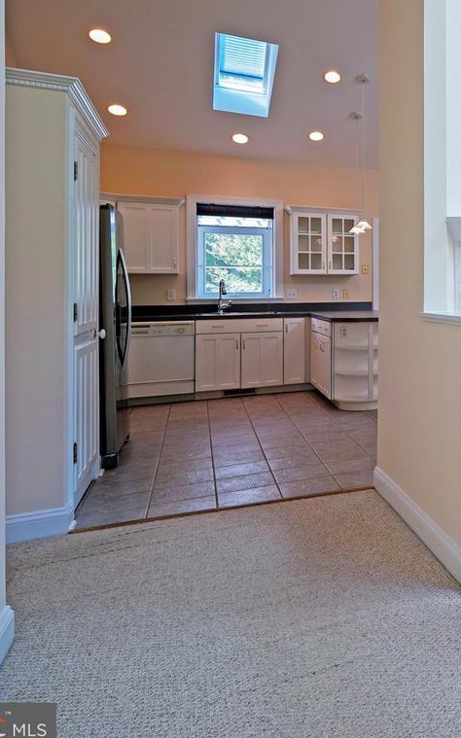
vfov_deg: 63.9
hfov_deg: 32.2
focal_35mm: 29
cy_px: 286
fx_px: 583
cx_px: 605
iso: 100
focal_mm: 10
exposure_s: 1/50
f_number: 4
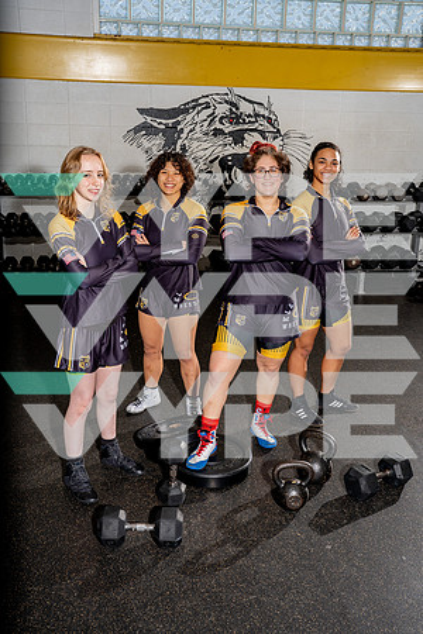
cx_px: 212
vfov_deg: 51.9
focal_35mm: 37
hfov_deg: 35.9
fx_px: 652
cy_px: 317
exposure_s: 1/200
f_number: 8
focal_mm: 37
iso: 200
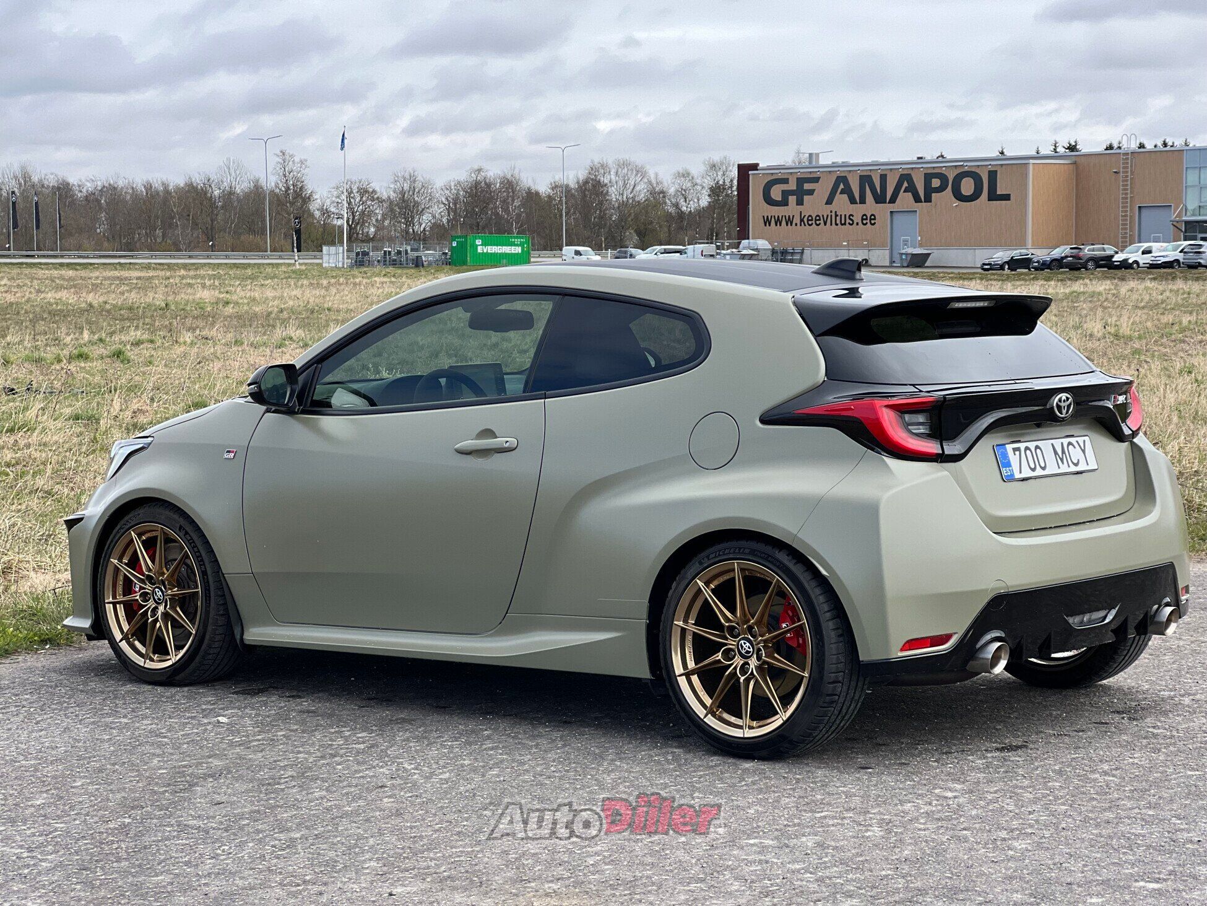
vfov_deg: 19.1
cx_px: 604
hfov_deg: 25.3
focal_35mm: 77
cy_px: 453
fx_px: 2685
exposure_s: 1/290
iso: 25
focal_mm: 9
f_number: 2.8
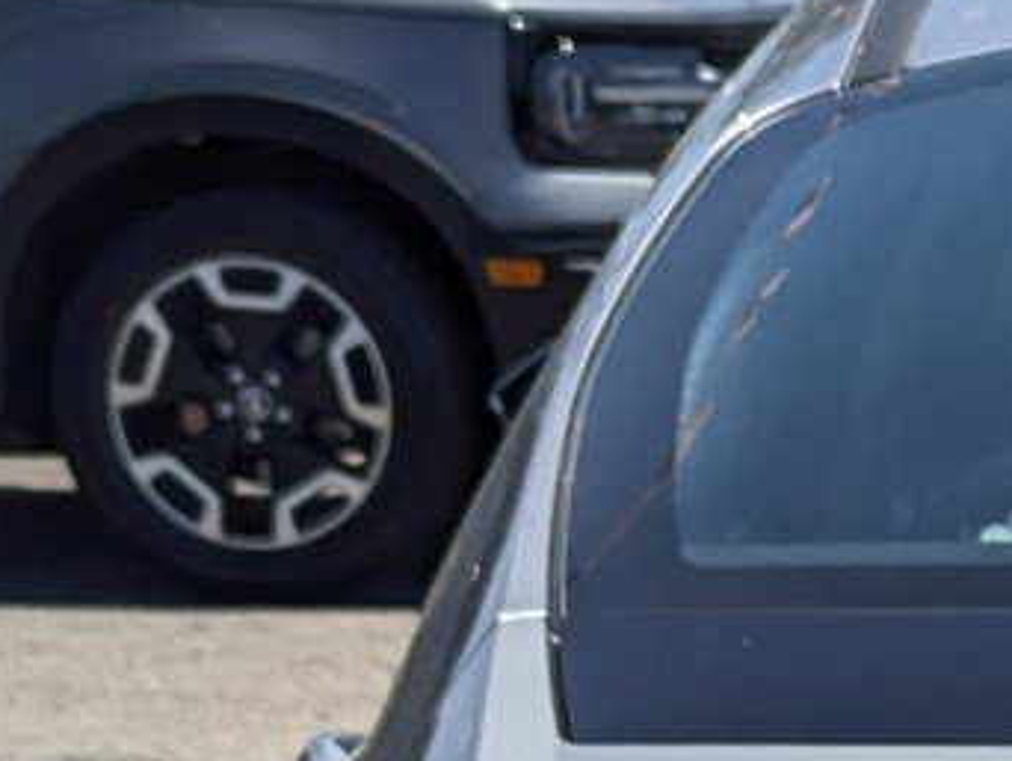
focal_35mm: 224
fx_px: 6553
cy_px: 1481
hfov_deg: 8.4
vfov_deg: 6.5
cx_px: 1917
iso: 47
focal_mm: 6.81
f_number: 1.85
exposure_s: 1/3165
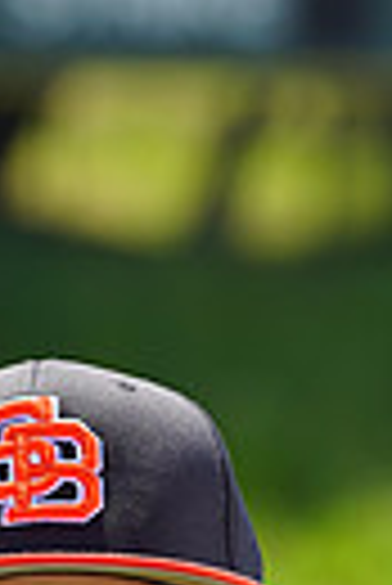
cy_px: 1107
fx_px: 16403
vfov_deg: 2.0
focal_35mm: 1007
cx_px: -142
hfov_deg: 1.4
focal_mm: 226
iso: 100
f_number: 8
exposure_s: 1/250
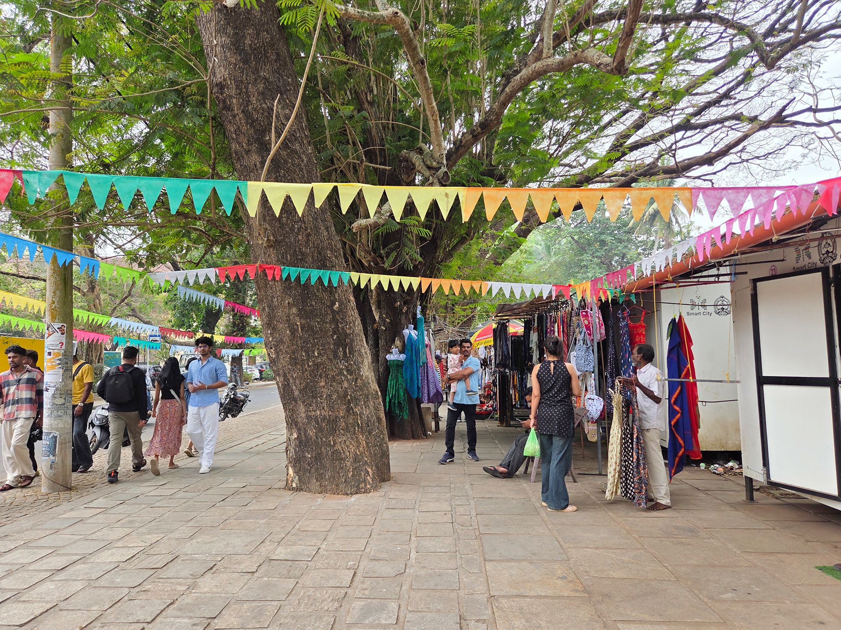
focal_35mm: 23
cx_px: 420
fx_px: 559
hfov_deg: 73.9
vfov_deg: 58.9
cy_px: 315
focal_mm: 5.4
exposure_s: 1/682
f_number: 1.8
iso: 80
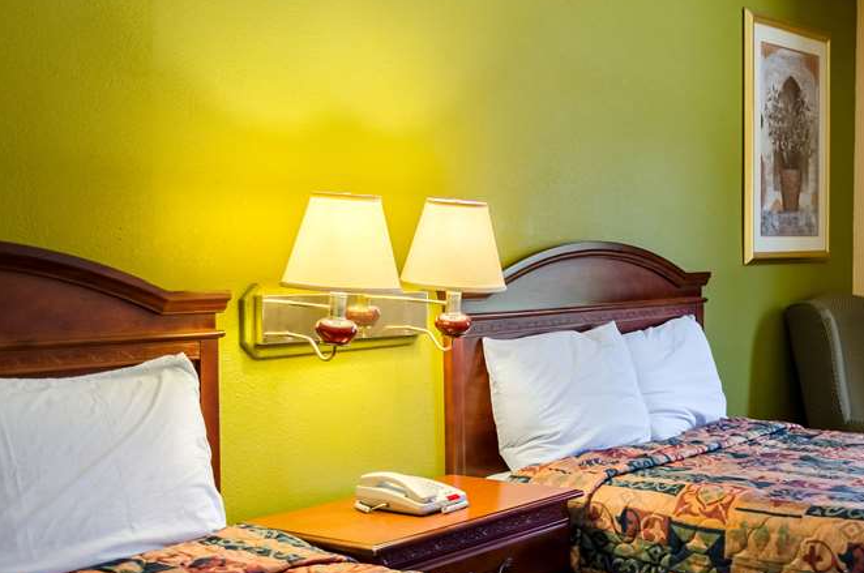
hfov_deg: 37.8
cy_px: 386
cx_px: 664
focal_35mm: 51
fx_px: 1222
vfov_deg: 26.2
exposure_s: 1/320
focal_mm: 22
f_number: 3.8
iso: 400
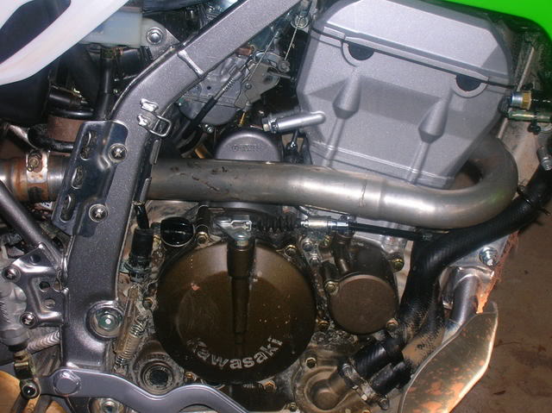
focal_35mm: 82
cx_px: 276
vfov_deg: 18.0
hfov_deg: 23.9
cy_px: 206
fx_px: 1307
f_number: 4.3
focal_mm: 13.6
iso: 60
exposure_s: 1/60.1
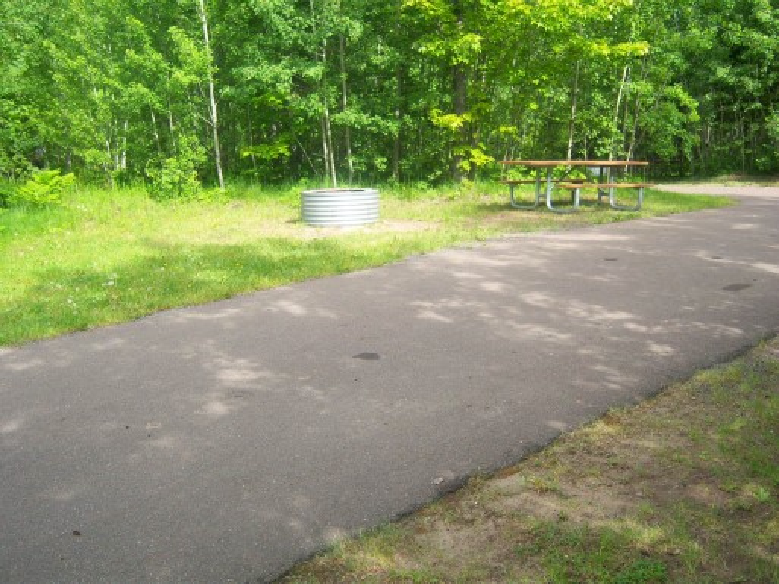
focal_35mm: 36
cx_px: 390
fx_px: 810
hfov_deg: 51.3
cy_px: 292
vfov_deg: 39.7
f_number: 2.8
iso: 80
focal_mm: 7.5
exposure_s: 1/250
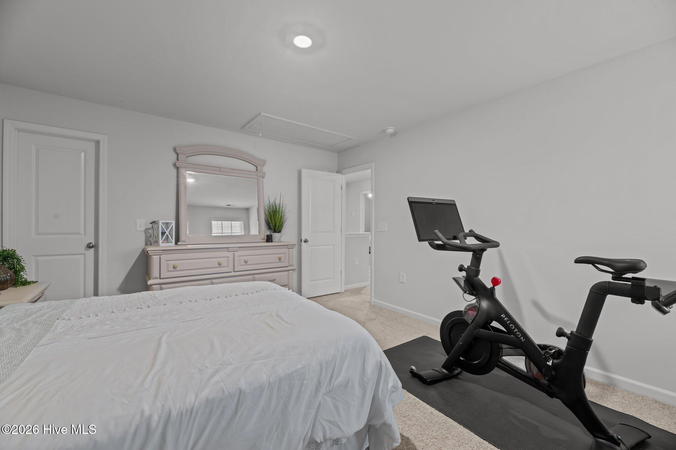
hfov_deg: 104.3
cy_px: 225
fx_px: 263
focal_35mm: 14
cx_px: 338
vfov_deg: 81.2
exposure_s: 1.6
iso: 400
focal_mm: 14
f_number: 9
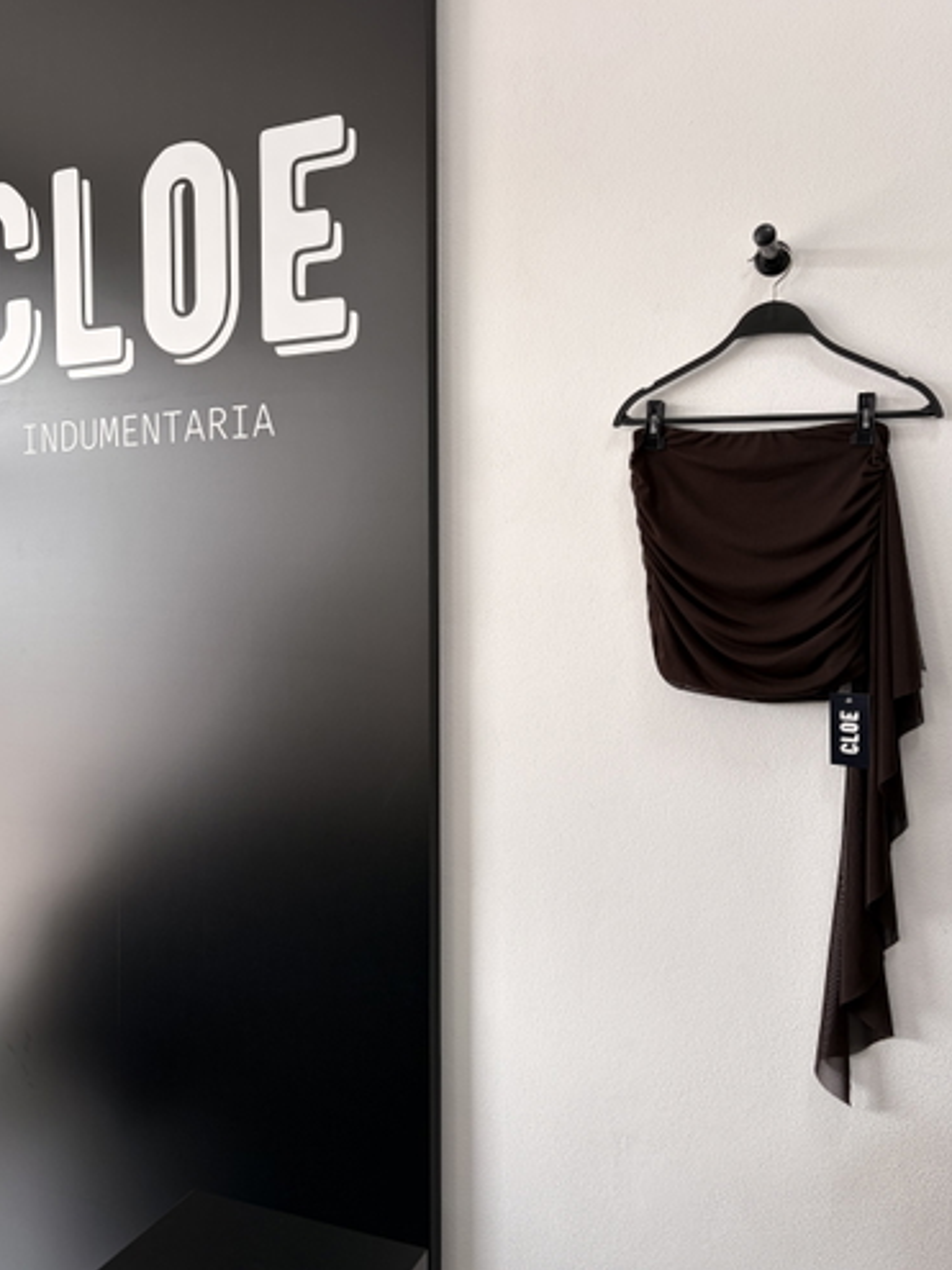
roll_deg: +0.2
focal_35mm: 28
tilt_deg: -0.1
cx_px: 449
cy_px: 609
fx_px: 1027
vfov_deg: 63.4
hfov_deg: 49.7
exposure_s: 1/136
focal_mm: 5.96
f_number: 1.6
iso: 32
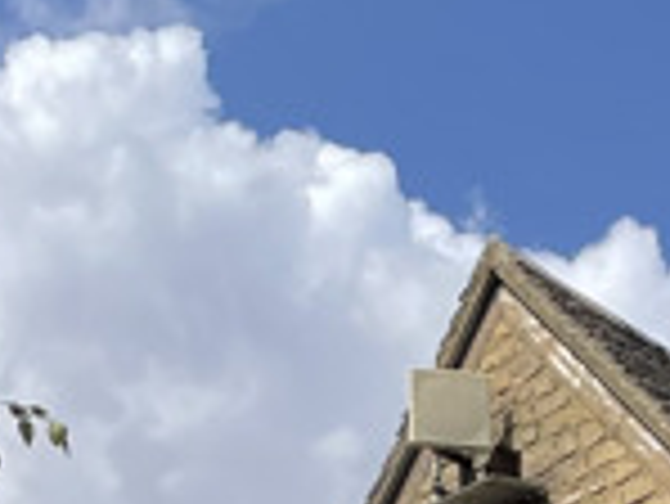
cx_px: 688
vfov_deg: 7.7
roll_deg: +1.0
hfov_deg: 10.9
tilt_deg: +13.0
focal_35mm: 179
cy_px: 1251
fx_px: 3467
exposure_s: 1/5051
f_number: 1.6
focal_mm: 4.2
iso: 32
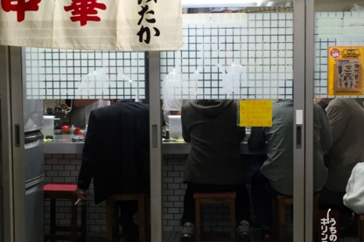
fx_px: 586
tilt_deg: -1.9
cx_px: 207
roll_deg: -0.1
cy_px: 117
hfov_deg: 34.4
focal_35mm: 58
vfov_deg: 23.4
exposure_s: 1/30
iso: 64
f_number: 2.2
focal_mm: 4.15
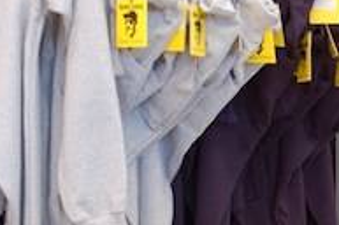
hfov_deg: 16.8
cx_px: 307
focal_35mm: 120
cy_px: 109
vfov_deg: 11.4
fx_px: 1131
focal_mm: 31
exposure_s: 1/50
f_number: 4.2
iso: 400
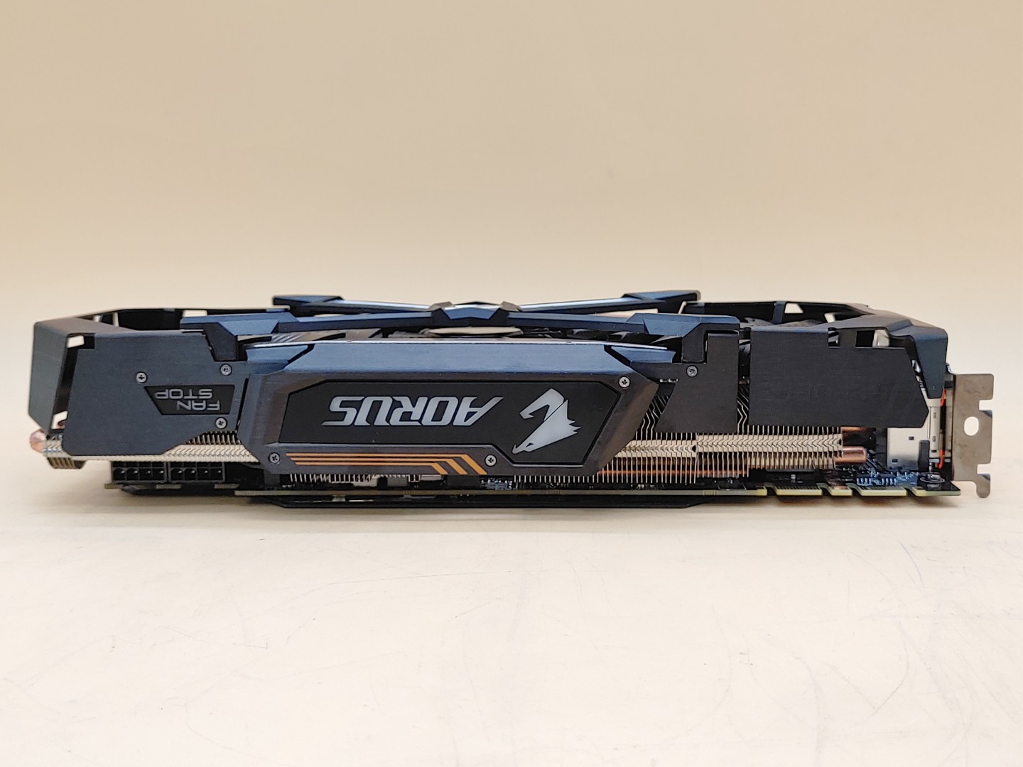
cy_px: 384
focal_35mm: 41
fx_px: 1212
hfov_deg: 45.8
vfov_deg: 35.1
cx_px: 512
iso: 50
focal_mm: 4.36
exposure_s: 1/79
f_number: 1.8
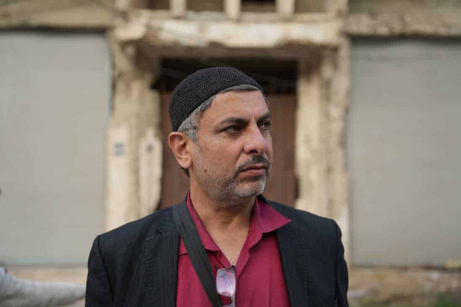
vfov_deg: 28.1
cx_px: 230
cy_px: 154
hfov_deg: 41.1
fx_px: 615
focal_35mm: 48
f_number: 2.8
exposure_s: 1/400
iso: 200
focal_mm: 48
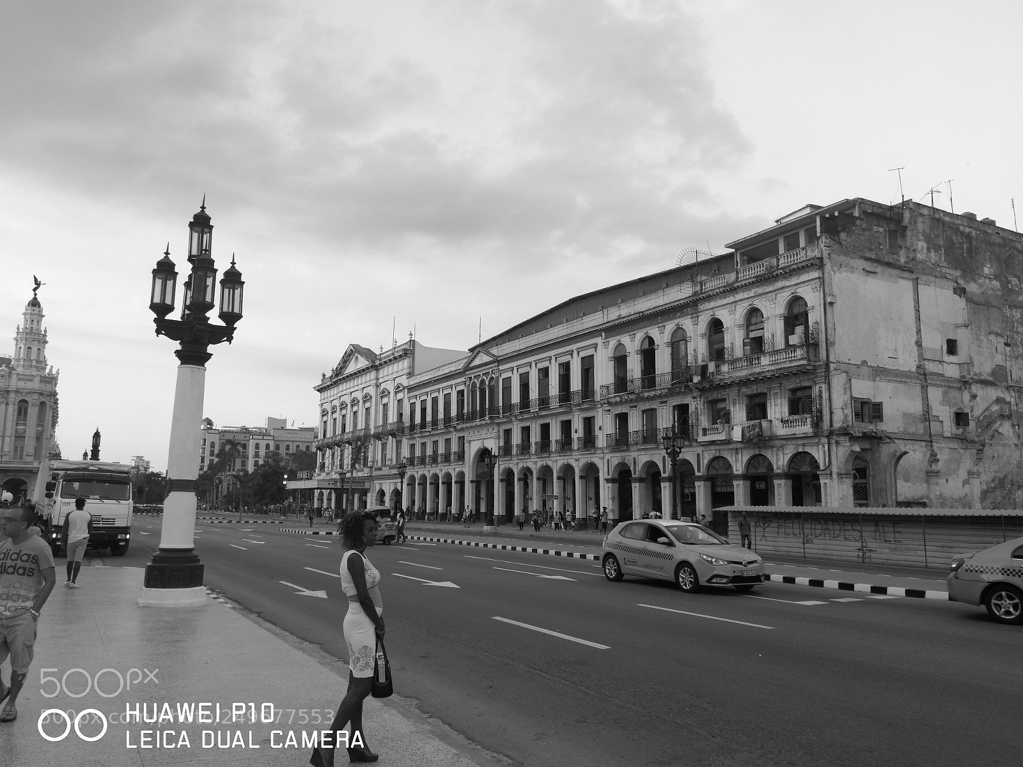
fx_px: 798
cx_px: 512
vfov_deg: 51.4
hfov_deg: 65.3
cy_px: 384
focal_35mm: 27
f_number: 2.2
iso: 50
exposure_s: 1/217
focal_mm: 3.95
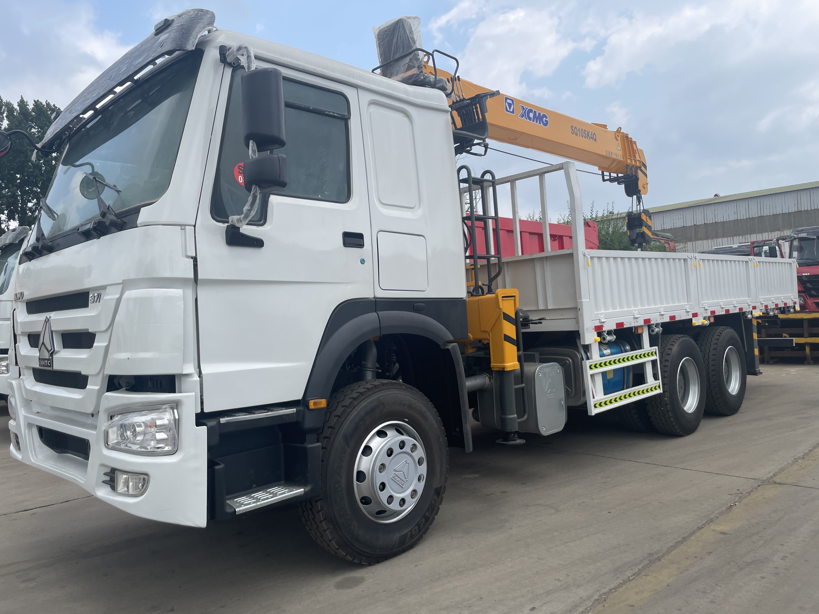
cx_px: 410
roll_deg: +3.1
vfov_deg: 53.1
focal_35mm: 26
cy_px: 307
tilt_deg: +0.9
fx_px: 615
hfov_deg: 67.3
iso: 32
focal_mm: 4.2
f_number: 1.6
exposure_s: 1/2564
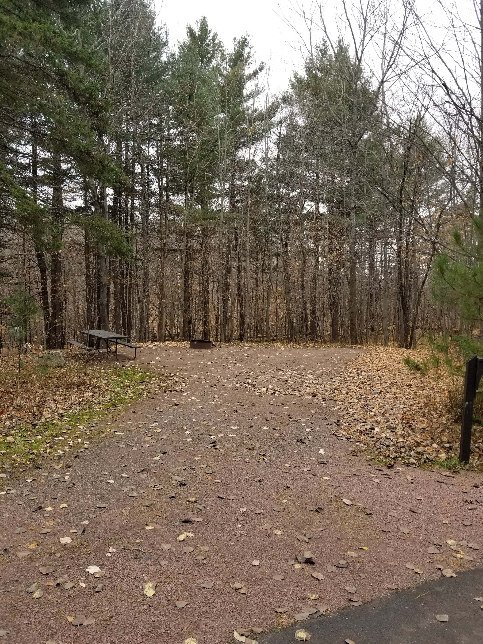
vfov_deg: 67.3
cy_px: 322
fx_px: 484
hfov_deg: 53.1
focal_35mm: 26
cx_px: 242
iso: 50
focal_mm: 4.25
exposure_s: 1/272
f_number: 1.7
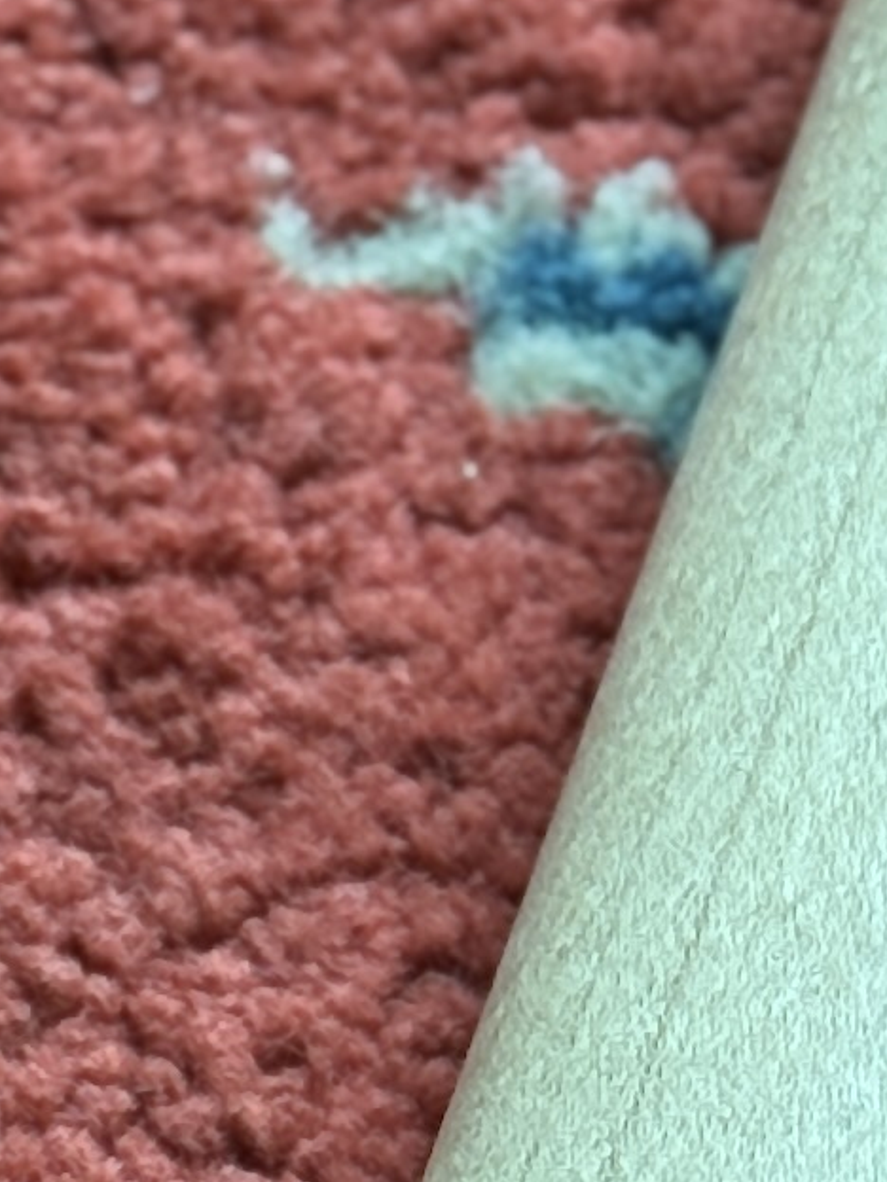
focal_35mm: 310
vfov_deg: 6.4
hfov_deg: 4.8
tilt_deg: -60.9
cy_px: 1260
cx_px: 955
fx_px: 10591
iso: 100
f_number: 1.78
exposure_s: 1/75
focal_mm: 6.76
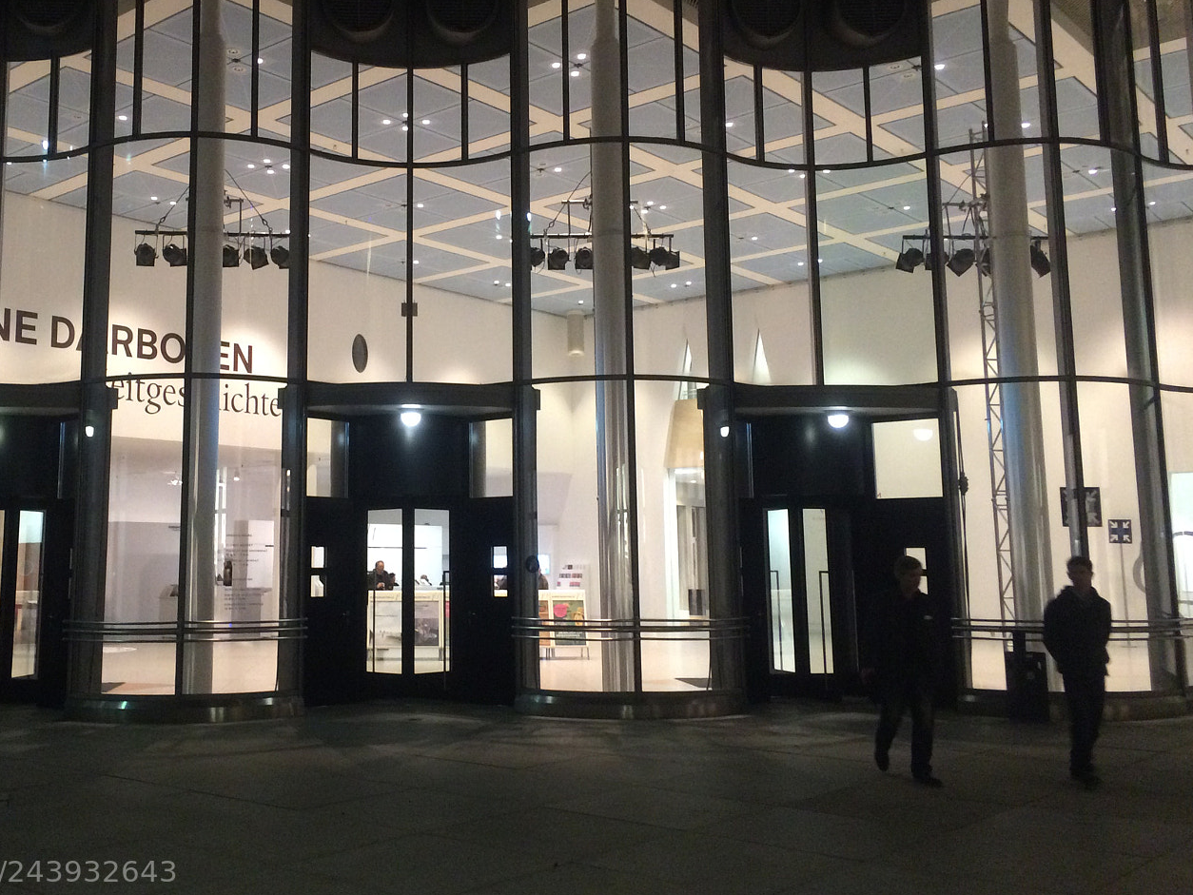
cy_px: 376
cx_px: 440
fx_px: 1275
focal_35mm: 37
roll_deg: +0.7
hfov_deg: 49.6
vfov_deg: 38.6
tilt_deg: +6.3
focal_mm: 4.15
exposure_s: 1/25
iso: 320
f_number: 2.2
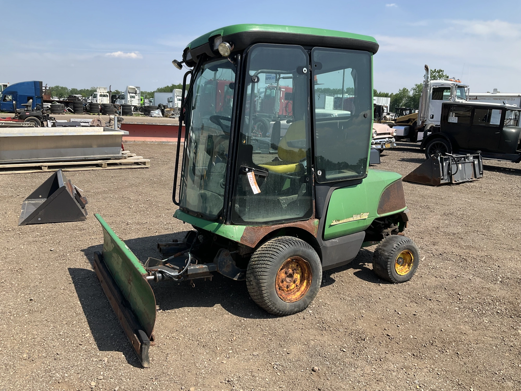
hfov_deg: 61.7
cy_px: 196
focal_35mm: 29
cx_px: 260
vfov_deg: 48.2
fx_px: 436
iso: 25
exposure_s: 1/1412
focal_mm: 3
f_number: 1.8
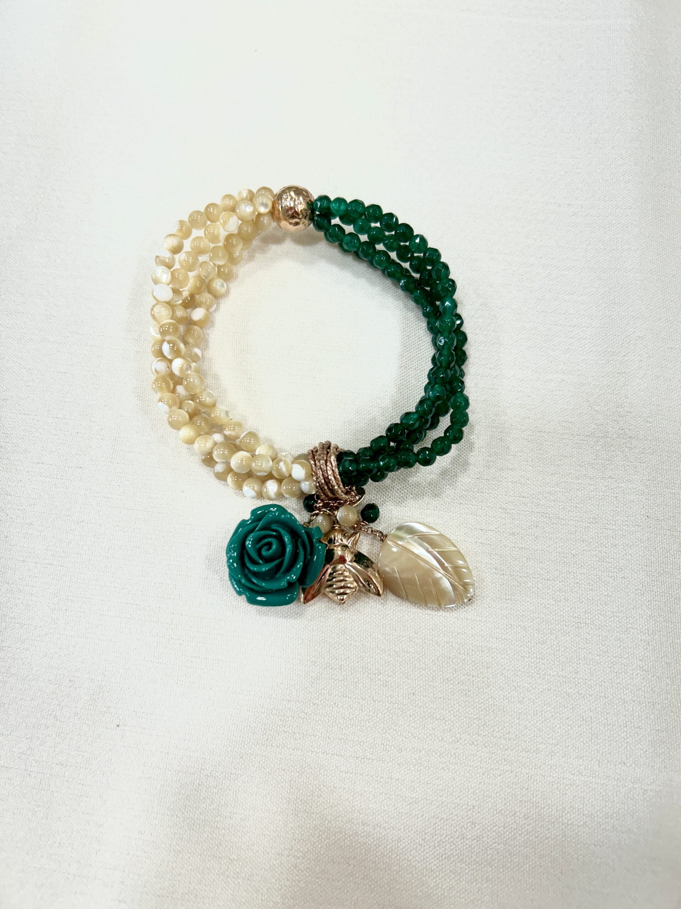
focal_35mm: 26
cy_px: 454
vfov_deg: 67.3
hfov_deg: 53.1
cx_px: 340
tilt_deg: -74.6
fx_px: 682
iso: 40
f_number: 1.5
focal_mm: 5.7
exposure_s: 1/236
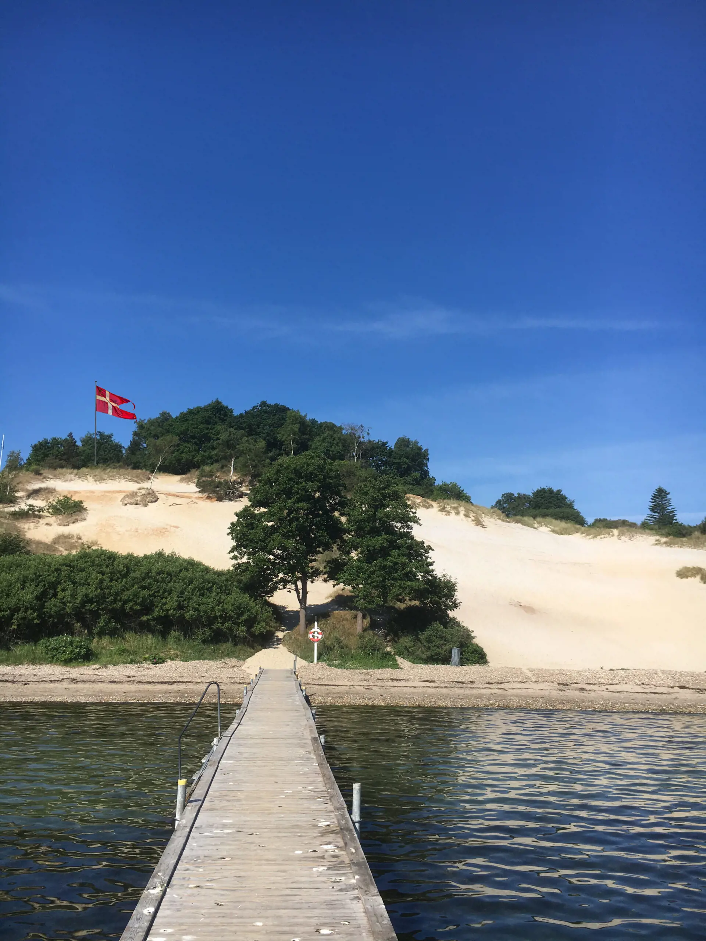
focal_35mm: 29
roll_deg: -1.4
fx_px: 789
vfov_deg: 61.7
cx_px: 353
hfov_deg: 48.2
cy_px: 470
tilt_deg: +12.6
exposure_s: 1/2262
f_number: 2.2
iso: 25
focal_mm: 4.15
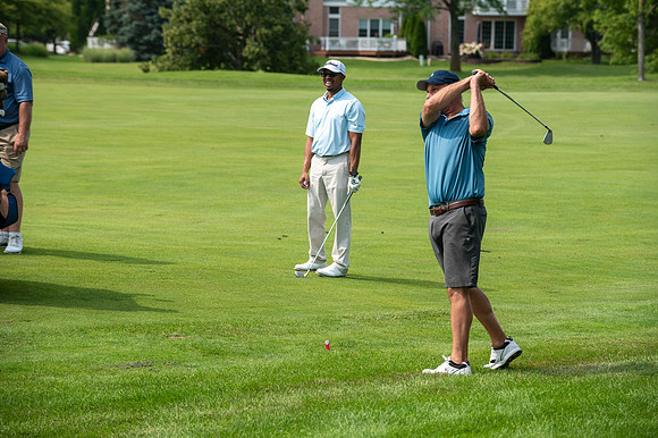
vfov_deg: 9.8
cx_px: 329
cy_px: 219
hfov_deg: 14.6
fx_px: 2560
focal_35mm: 140
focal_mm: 140
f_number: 5
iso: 250
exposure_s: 1/1600
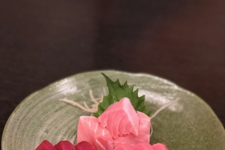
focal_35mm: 80
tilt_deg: -40.4
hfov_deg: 25.4
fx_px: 500
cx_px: 112
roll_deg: -2.5
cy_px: 127
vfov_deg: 16.9
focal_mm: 6.6
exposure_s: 1/30
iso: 400
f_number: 2.8
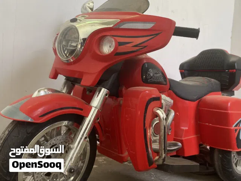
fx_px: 181
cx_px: 120
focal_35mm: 26
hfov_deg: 67.3
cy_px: 90
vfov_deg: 53.1
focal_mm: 4.25
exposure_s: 1/121
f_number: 1.8
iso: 100
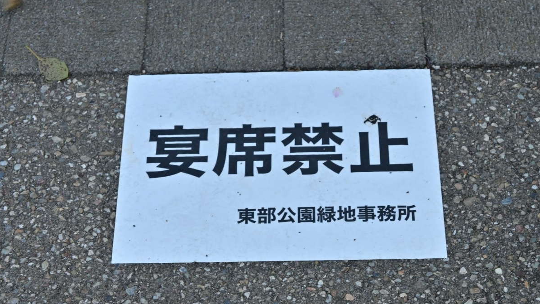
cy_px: 140
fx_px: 1131
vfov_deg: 15.3
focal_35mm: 79
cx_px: 270
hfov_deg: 26.9
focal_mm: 50
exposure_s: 1/50
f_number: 6.3
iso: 100
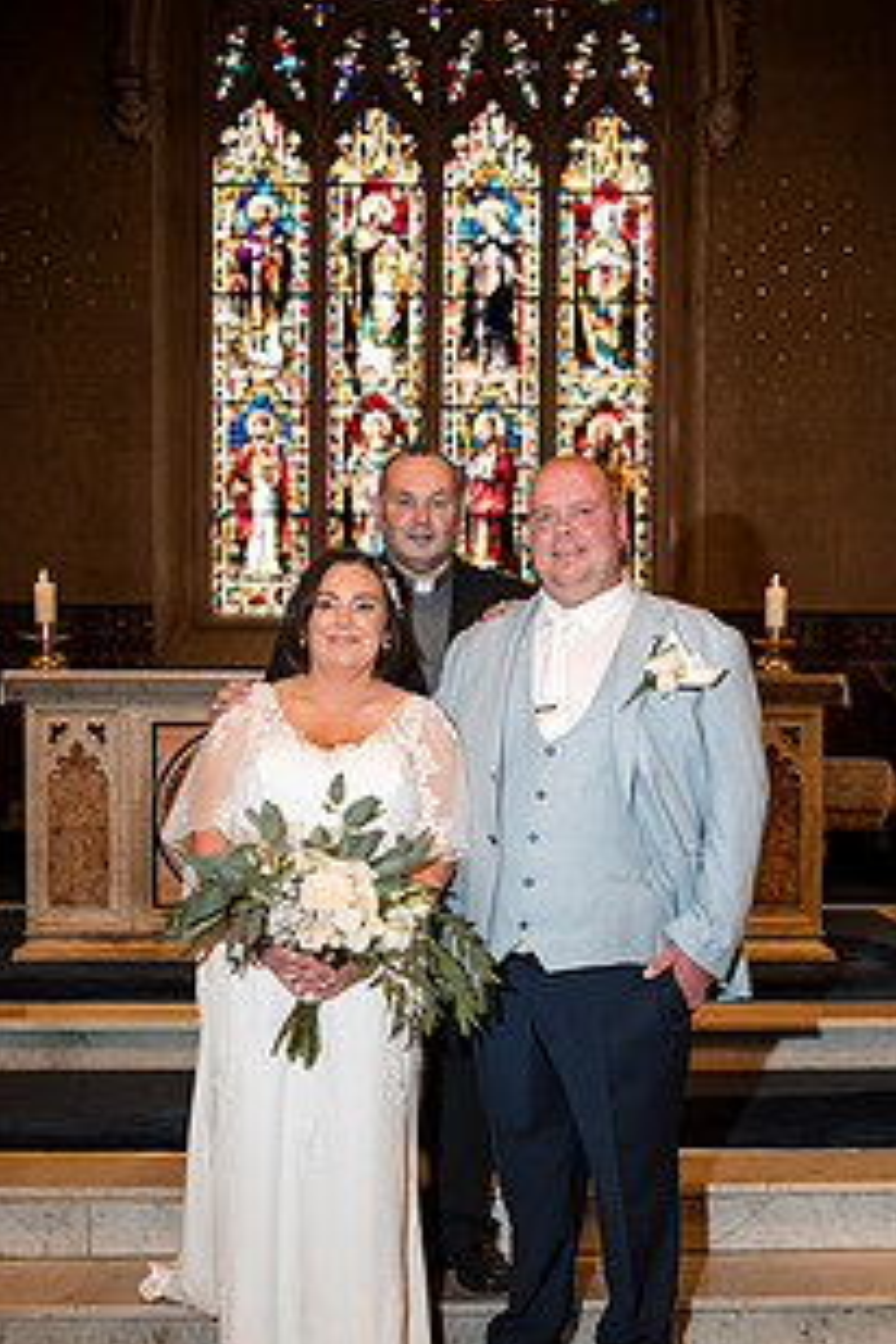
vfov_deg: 38.6
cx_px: 509
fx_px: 1904
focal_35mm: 51
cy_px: 835
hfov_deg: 26.5
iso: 800
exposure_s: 1/200
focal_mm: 35
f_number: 3.5
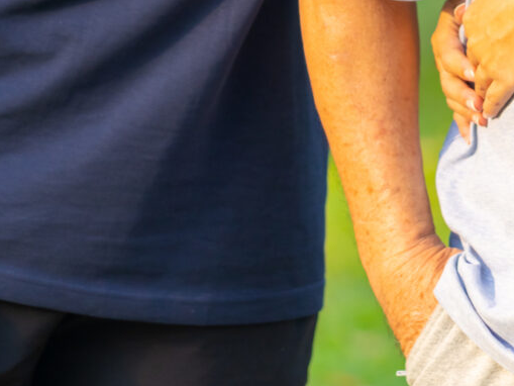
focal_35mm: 411
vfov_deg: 3.6
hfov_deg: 4.8
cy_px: -424
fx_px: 6104
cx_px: 620
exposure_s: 1/400
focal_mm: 85
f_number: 1.8
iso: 125
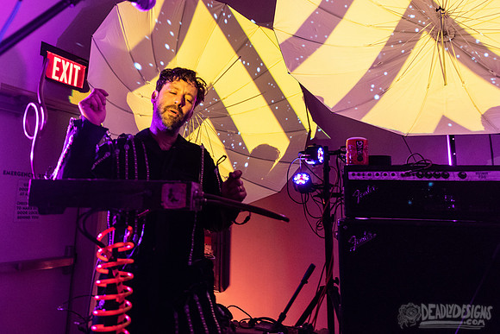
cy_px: 122
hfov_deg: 60.9
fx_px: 424
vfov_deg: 42.6
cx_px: 222
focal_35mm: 31
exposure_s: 1/40
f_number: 3.2
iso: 3200
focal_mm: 24
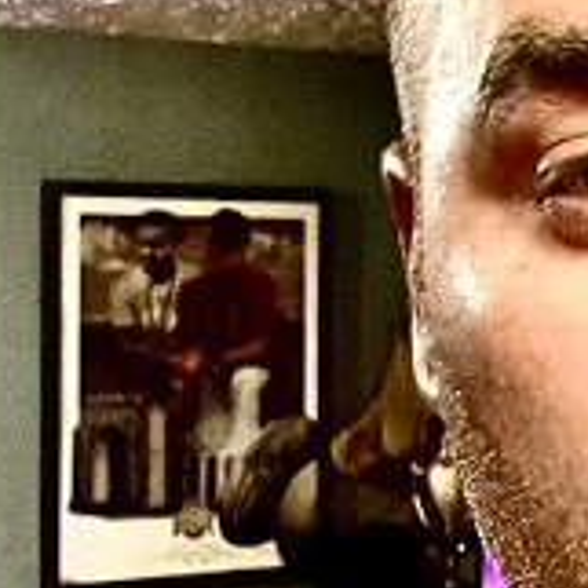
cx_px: 674
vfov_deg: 15.1
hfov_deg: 14.7
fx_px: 2210
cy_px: 237
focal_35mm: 115
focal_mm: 2.71
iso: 640
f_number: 2.2
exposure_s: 1/30
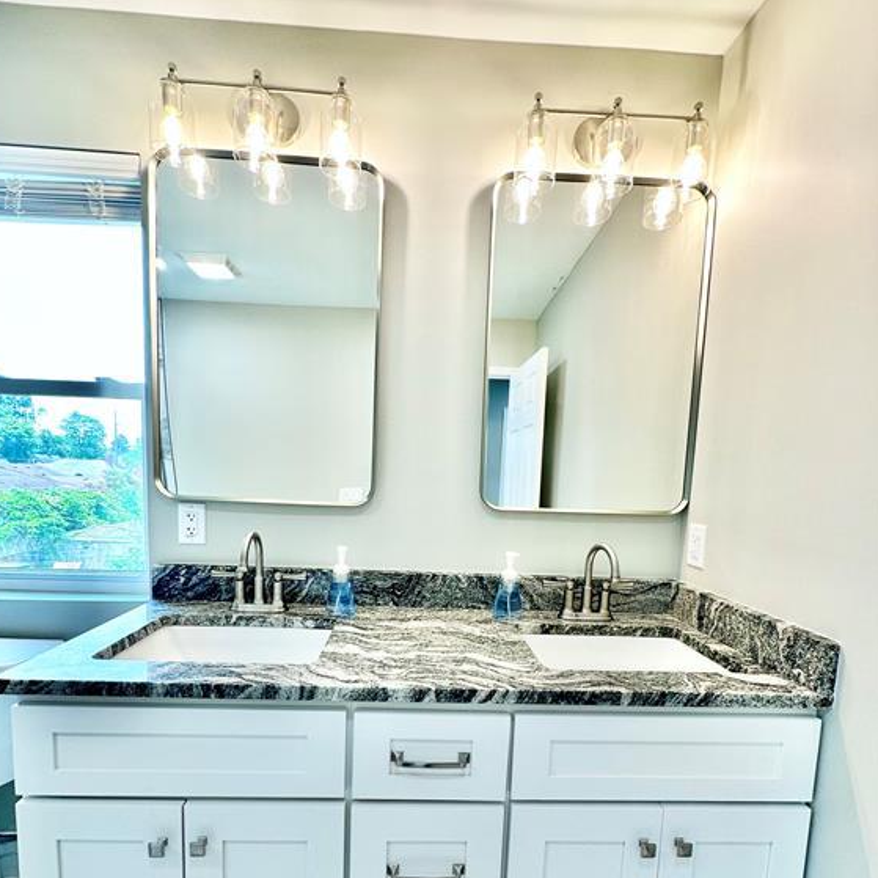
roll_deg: -2.1
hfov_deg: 84.0
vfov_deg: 83.0
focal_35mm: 17
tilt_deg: -5.7
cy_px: 526
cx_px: 432
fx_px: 488
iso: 100
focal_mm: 2.22
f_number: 2.2
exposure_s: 1/120
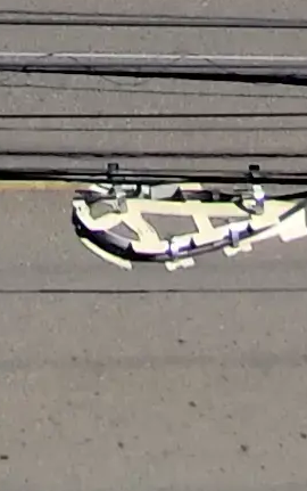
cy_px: -1224
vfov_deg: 9.5
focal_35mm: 129
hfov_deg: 9.8
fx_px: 1724
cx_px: -208
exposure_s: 1/1360
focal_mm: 1.65
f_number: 2.2
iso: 50
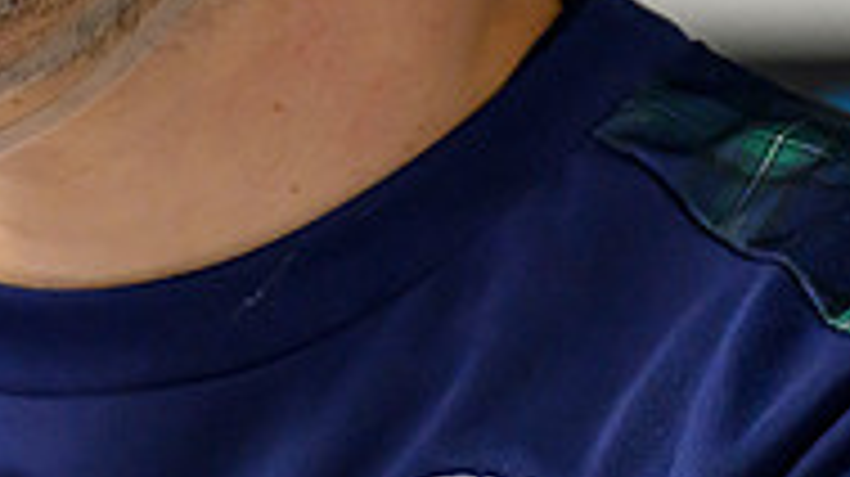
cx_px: -120
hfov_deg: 1.4
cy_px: -336
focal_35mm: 1514
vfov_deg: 0.8
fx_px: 34099
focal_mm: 400
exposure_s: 1/1600
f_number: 2.8
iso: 3200
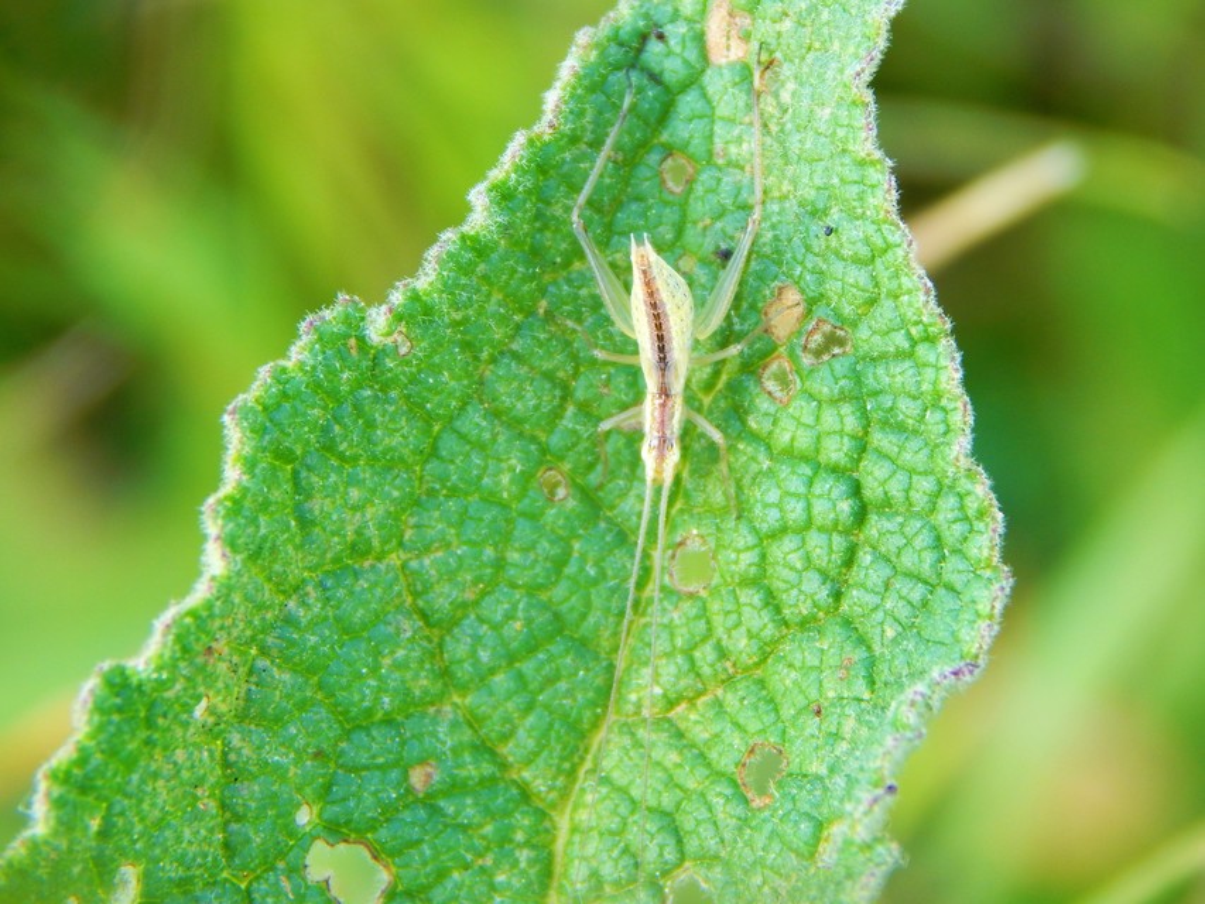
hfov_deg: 9.6
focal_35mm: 207
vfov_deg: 7.2
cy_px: 452
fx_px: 7207
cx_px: 602
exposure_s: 1/60
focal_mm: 37.1
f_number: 5.4
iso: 125
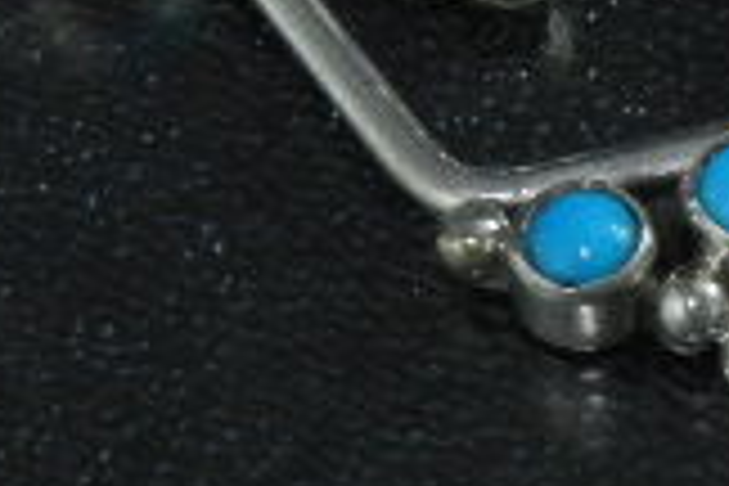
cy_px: -135
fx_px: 7411
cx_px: 1156
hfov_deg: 5.6
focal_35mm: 366
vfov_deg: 3.7
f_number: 8.8
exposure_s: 1/30
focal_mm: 16
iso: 800
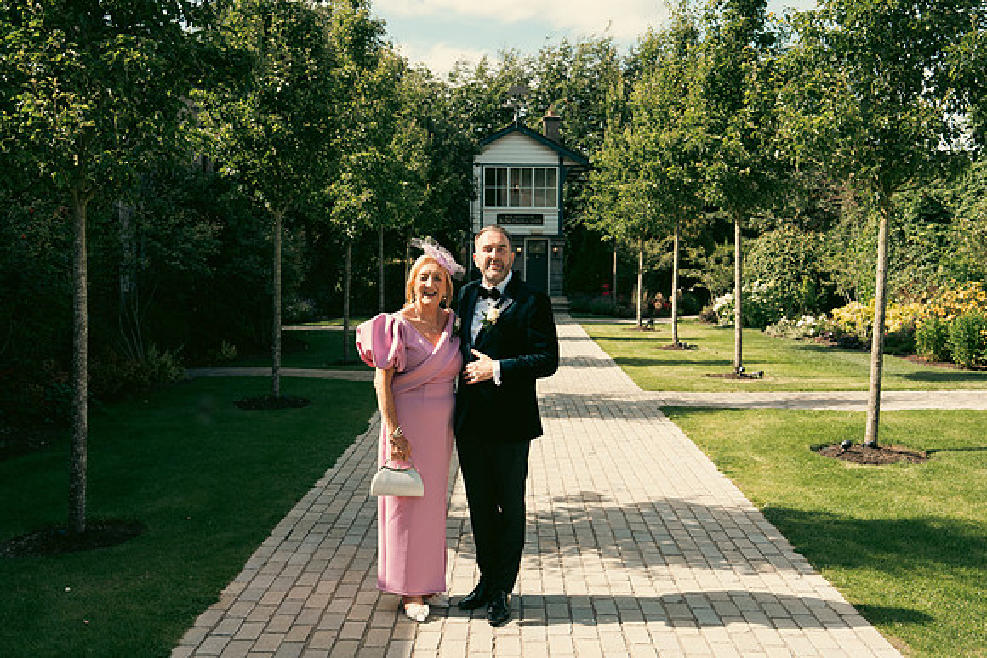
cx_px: 494
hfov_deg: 53.1
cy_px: 329
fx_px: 987
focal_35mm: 36
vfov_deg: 36.9
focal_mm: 36
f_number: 5
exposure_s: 1/500
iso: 160
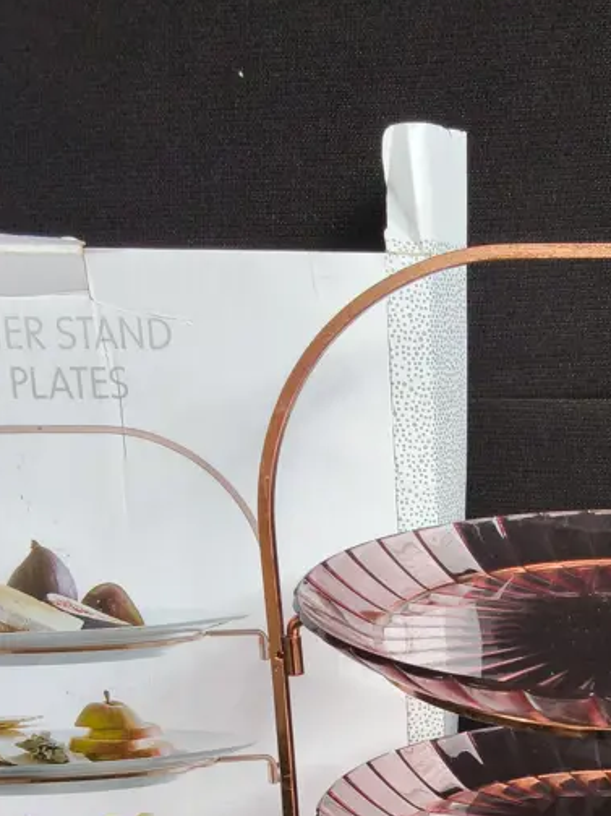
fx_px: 1295
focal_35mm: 55
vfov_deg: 33.1
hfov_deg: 25.2
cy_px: 735
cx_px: 614
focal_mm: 2.87
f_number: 2
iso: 100
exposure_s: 1/120
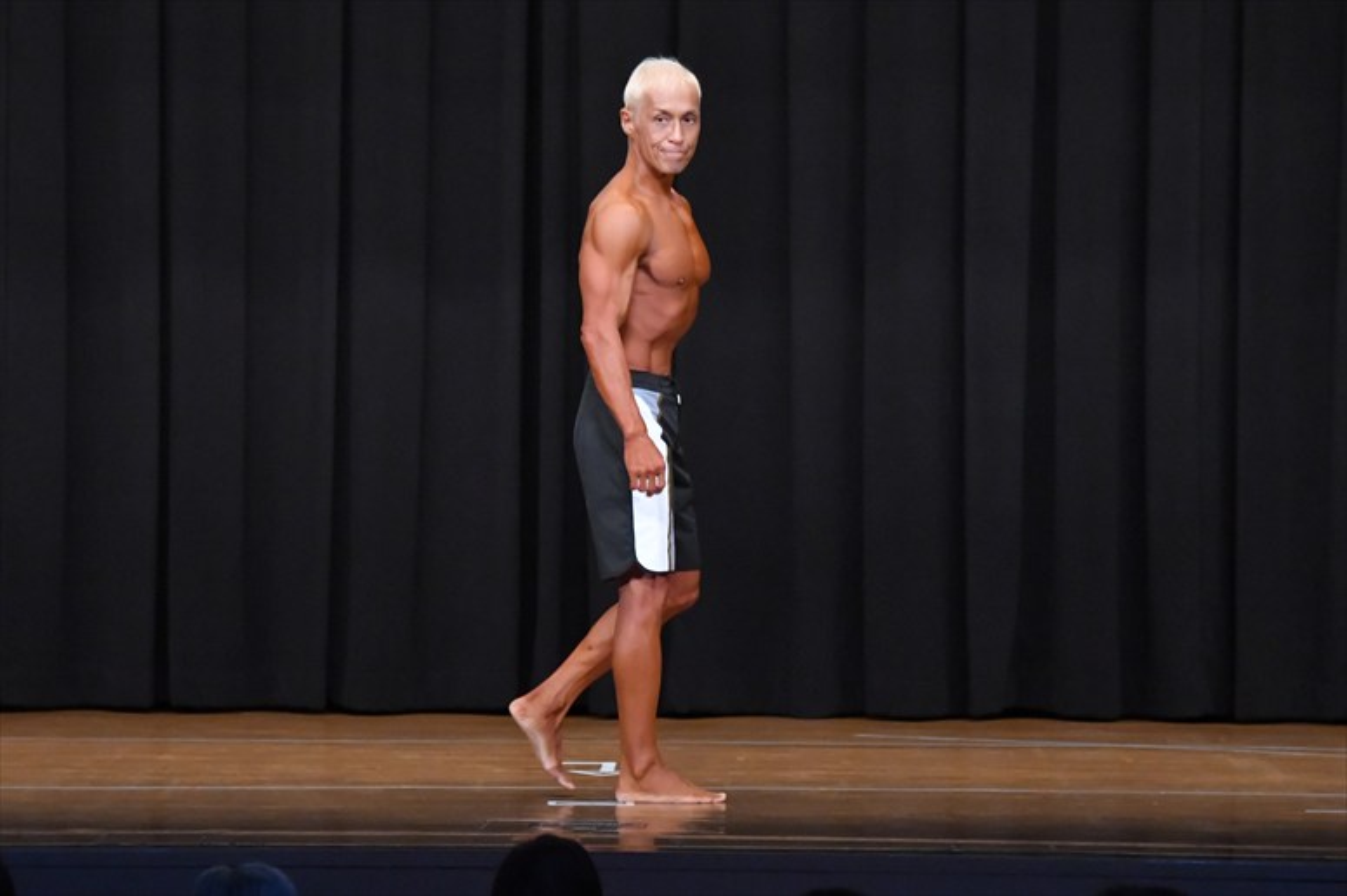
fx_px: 8116
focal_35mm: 217
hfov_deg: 9.5
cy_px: 448
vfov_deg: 6.3
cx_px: 674
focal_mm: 145
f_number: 5.6
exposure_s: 1/400
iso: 8000
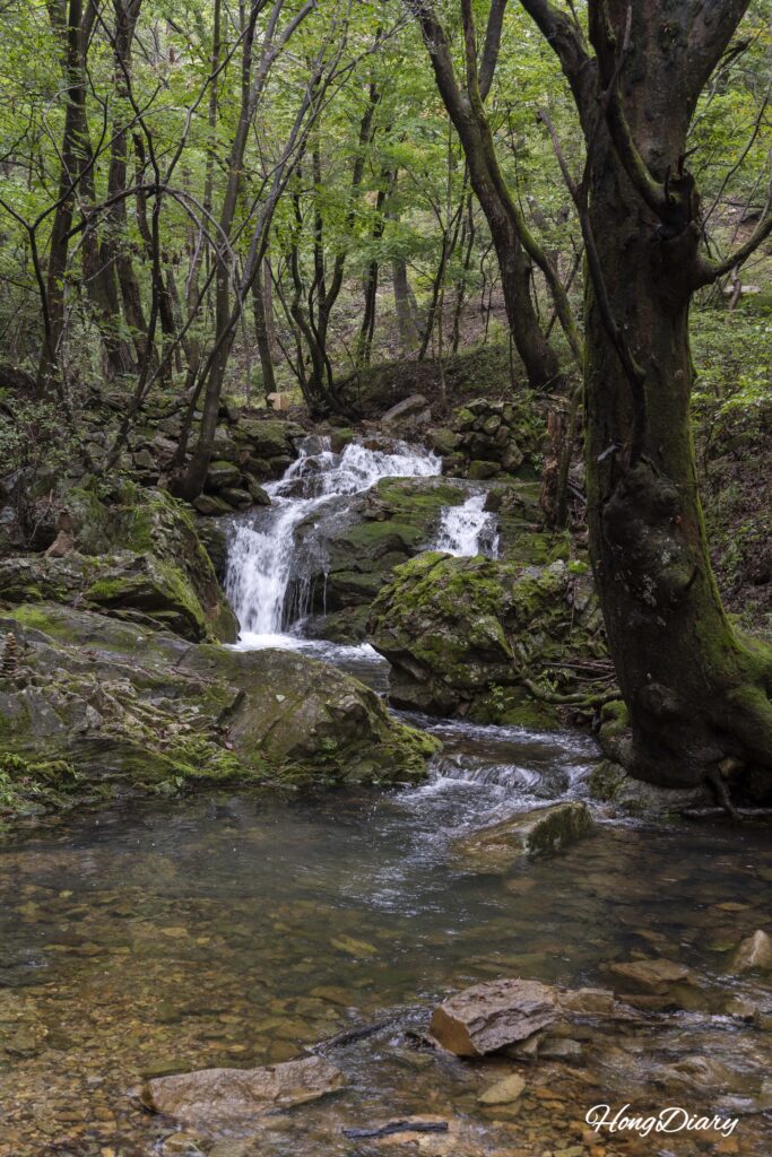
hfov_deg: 30.5
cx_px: 386
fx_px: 1415
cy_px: 578
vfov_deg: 44.5
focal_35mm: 44
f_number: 5.6
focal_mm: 44
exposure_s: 1/50
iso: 250
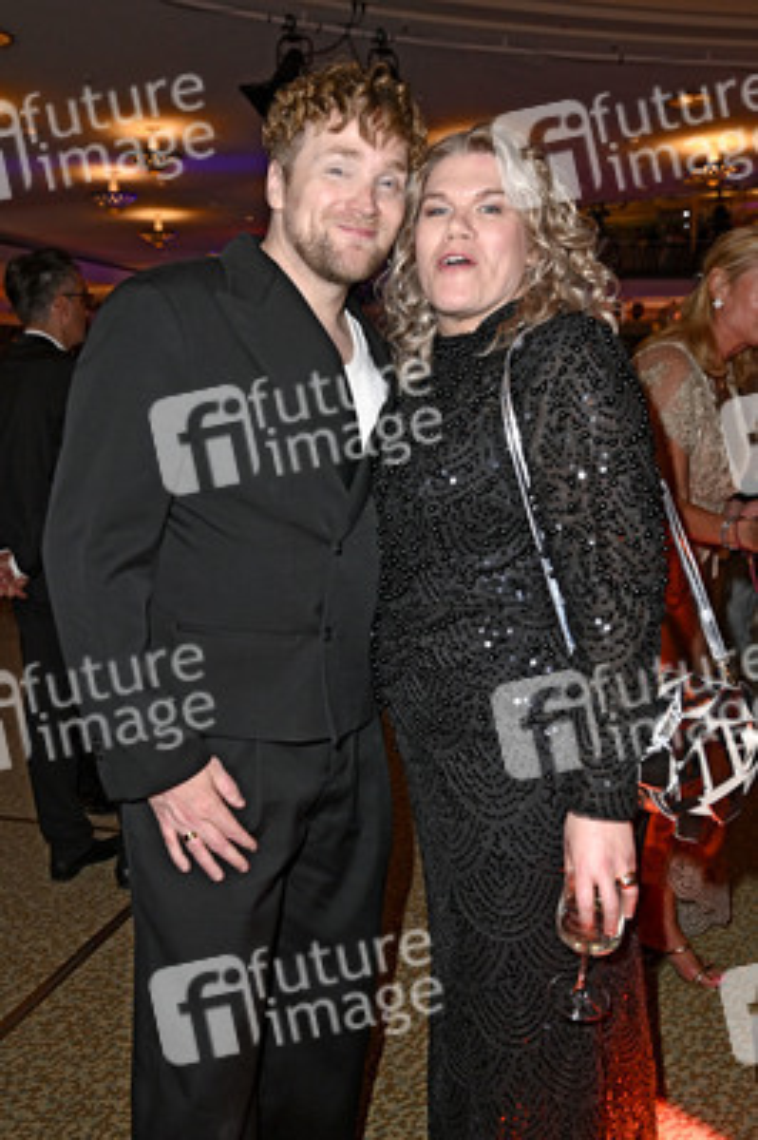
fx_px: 917
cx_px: 379
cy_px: 570
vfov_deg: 63.7
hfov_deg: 44.9
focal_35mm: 29
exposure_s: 1/100
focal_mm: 29
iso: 1600
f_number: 4
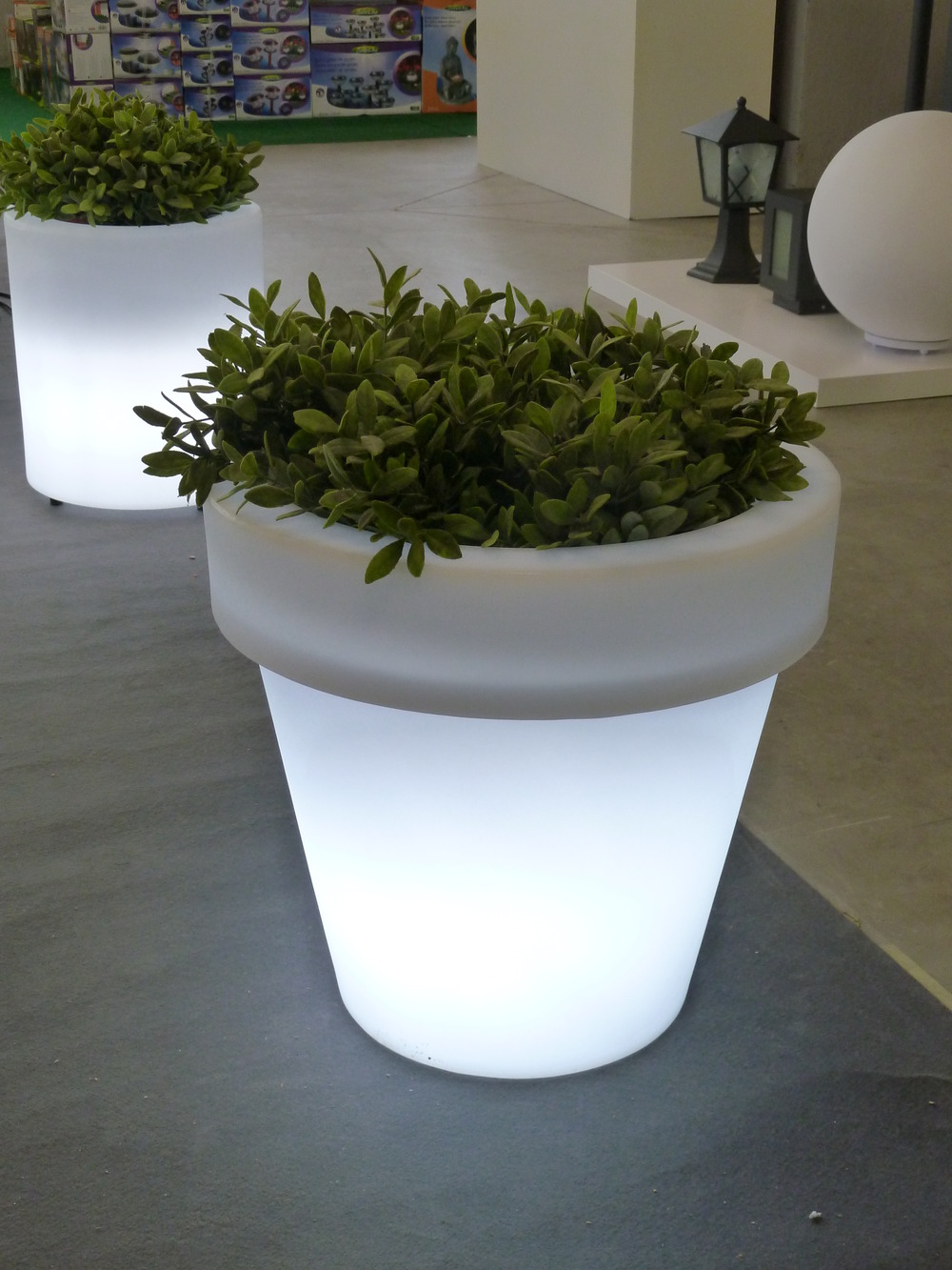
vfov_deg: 39.7
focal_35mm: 48
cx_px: 476
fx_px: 1760
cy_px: 635
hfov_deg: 30.3
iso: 250
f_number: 3.8
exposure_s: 1/30
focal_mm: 7.9
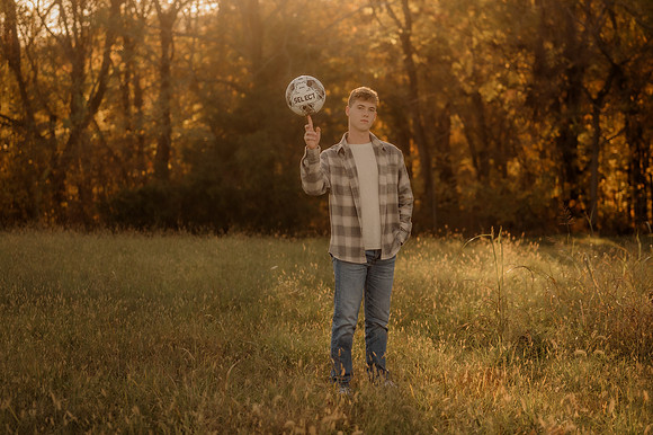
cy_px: 218
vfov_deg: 18.2
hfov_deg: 27.0
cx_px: 326
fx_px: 1360
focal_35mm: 75
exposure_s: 1/1250
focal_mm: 50
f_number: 1.8
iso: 250
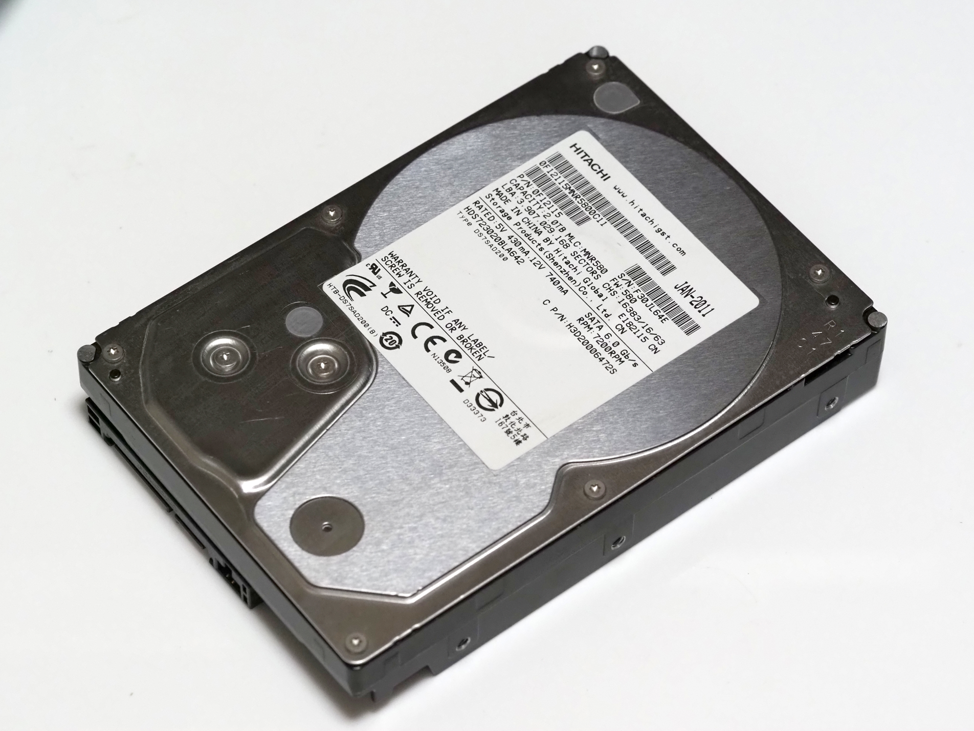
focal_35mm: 121
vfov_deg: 12.2
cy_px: 368
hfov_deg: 16.3
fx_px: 3405
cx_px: 488
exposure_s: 1/125
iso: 2000
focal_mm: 60
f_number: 5.6
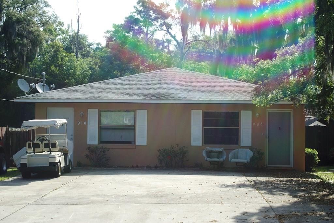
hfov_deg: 29.8
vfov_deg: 20.2
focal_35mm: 68
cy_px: 112
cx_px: 167
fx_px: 627
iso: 100
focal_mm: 45
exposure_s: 1/125
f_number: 11
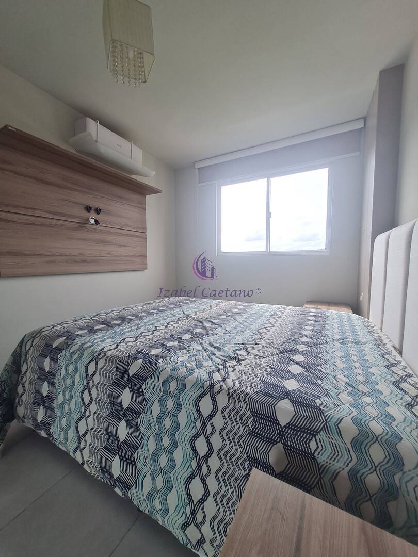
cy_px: 278
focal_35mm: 13
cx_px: 209
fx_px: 209
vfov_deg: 106.2
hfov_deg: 89.9
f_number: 2.2
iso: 50
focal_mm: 1.74
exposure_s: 1/283
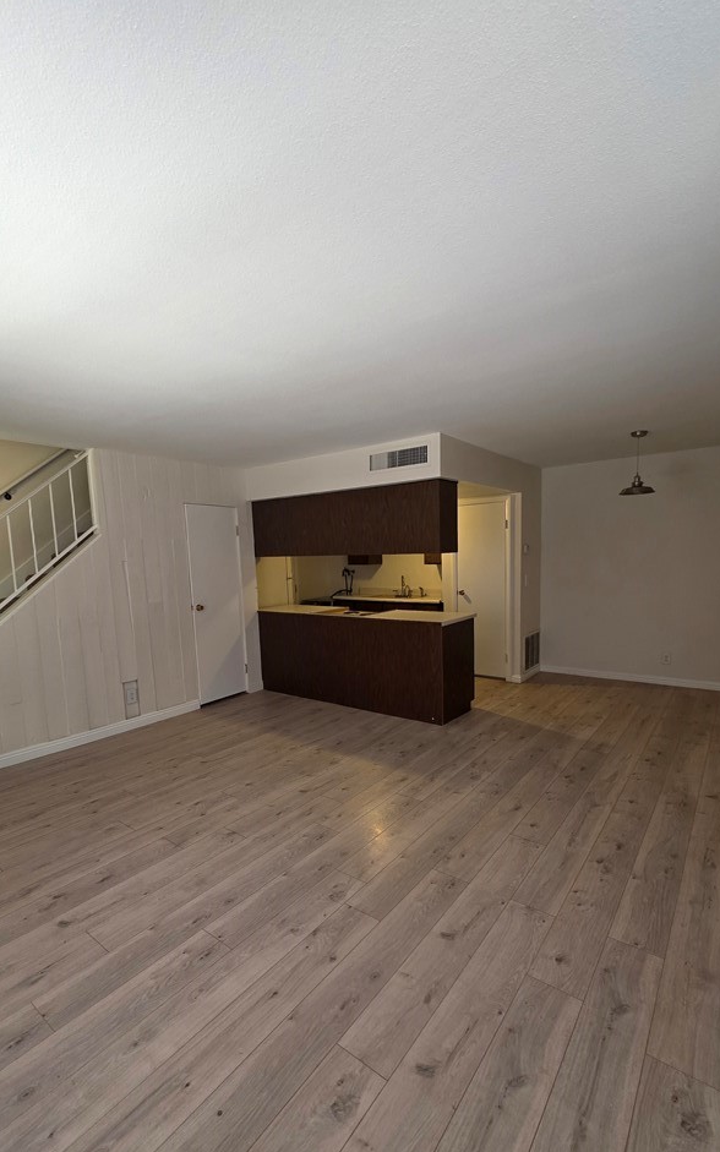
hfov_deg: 74.7
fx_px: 471
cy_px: 616
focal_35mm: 15
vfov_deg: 101.3
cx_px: 382
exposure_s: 1/60
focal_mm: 2.2
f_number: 1.9
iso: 160
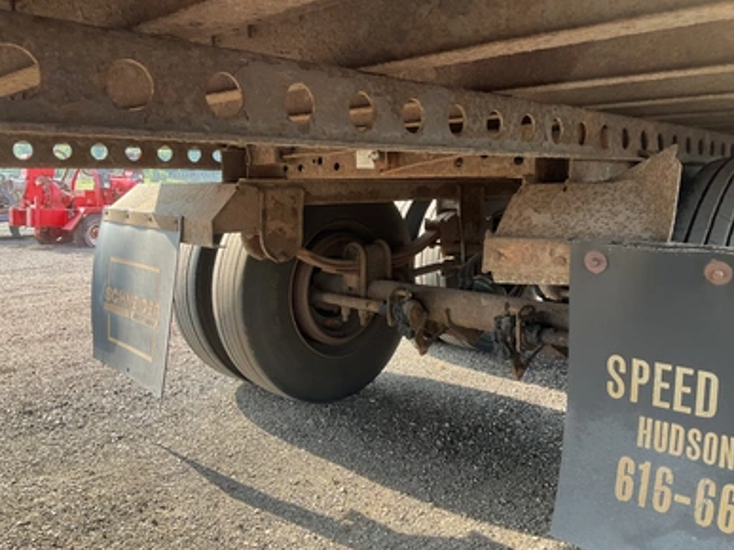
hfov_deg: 60.0
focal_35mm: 30
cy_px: 275
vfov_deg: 46.8
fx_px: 636
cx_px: 368
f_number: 1.8
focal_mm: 3
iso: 20
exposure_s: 1/122
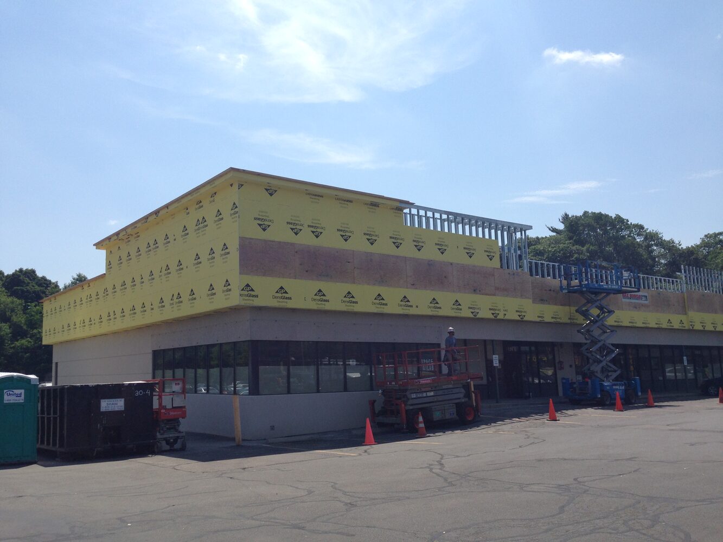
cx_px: 362
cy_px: 271
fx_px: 689
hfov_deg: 55.3
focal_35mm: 33
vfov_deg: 43.0
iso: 50
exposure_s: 1/2088
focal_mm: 4.12
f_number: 2.4
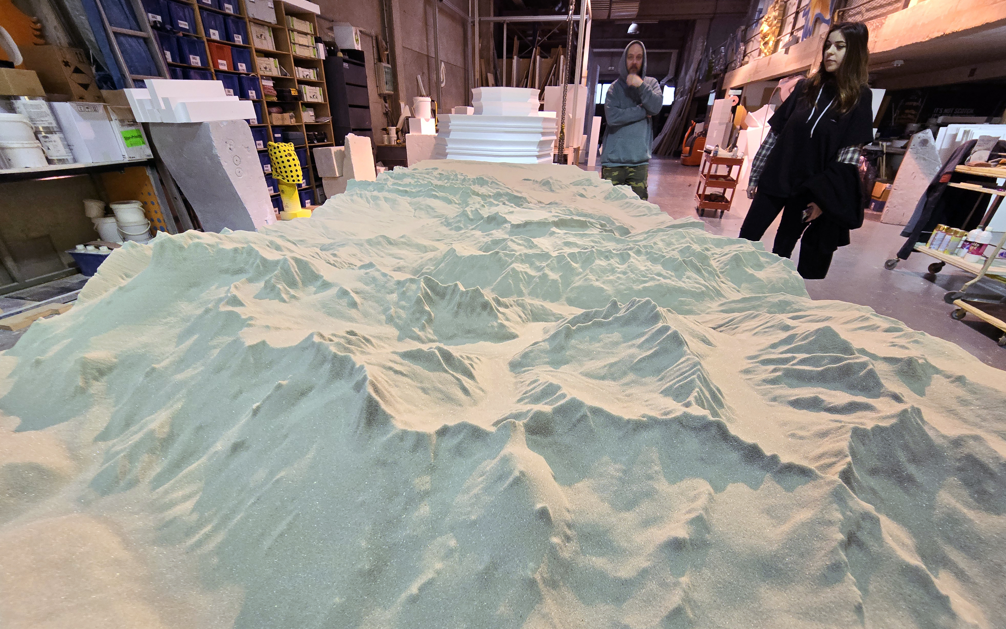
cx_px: 507
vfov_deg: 78.1
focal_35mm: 14
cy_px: 362
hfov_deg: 105.3
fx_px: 384
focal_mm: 2.2
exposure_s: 1/50
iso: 160
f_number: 2.2
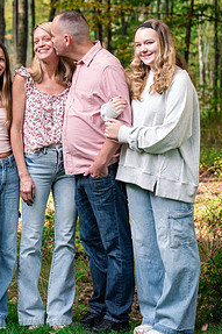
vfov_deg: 13.8
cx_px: 76
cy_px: 120
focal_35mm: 149
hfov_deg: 9.2
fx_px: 1380
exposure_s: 1/250
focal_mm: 95
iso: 640
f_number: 6.3
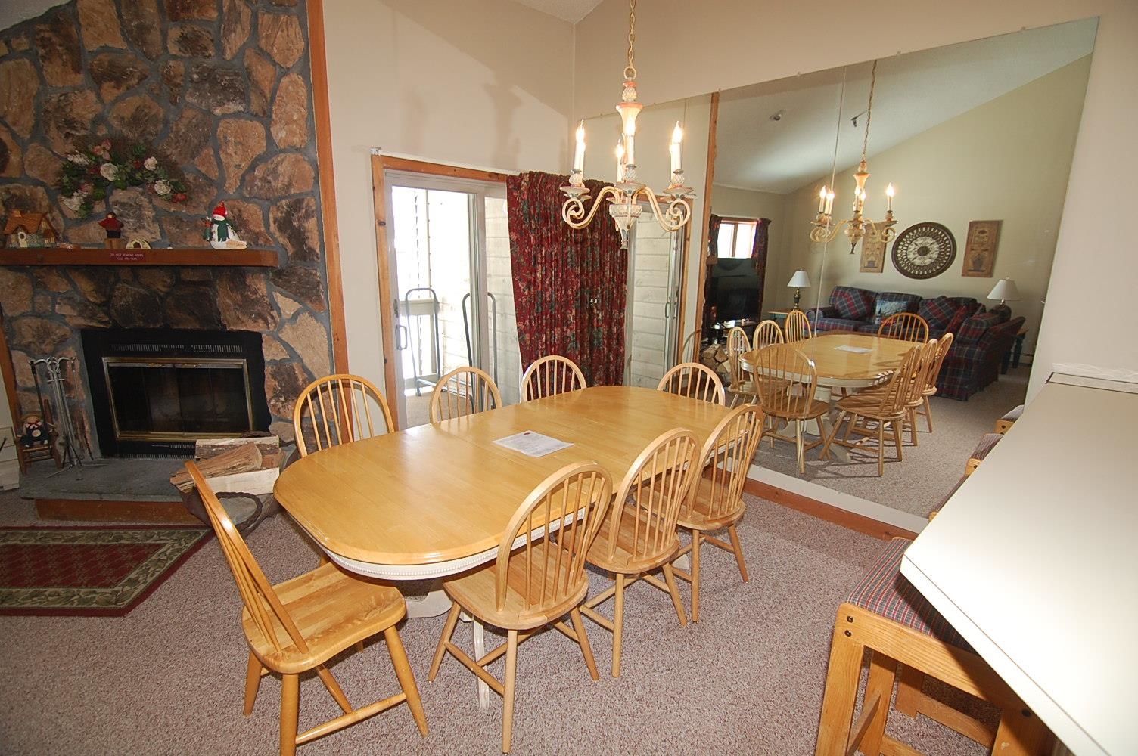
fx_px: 521
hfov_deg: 95.0
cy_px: 378
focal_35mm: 16
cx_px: 569
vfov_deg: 72.0
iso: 400
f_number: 4
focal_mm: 11
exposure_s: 1/60
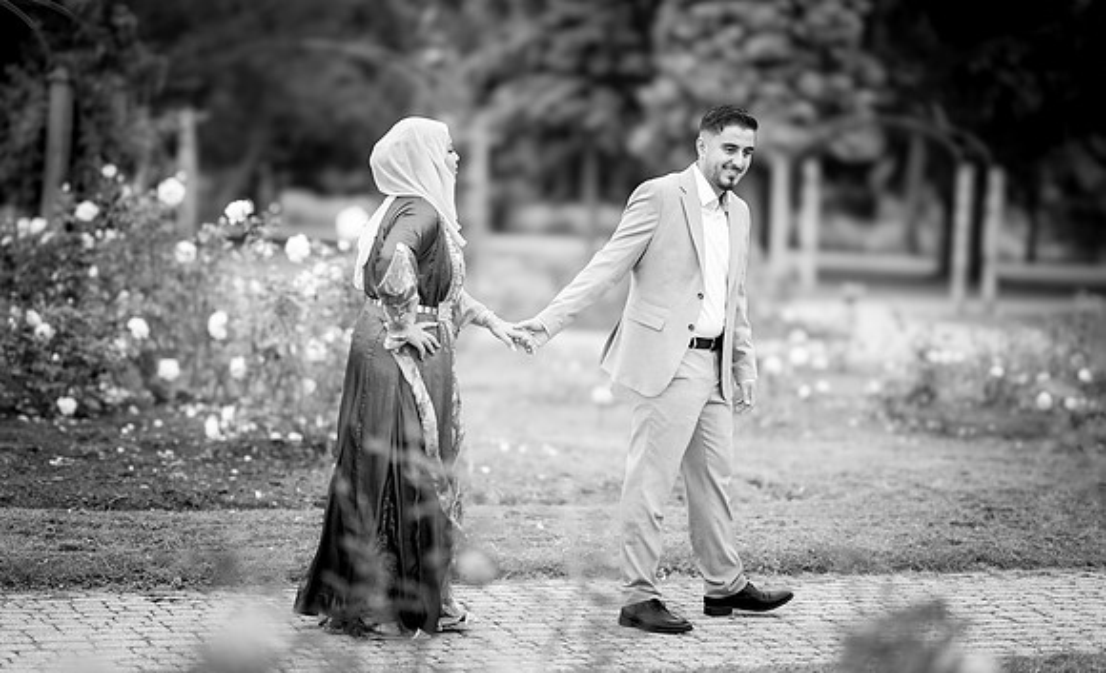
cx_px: 567
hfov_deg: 22.1
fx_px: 2829
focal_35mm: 95
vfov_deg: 13.6
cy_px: 353
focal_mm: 85
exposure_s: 1/1600
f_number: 1.4
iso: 100
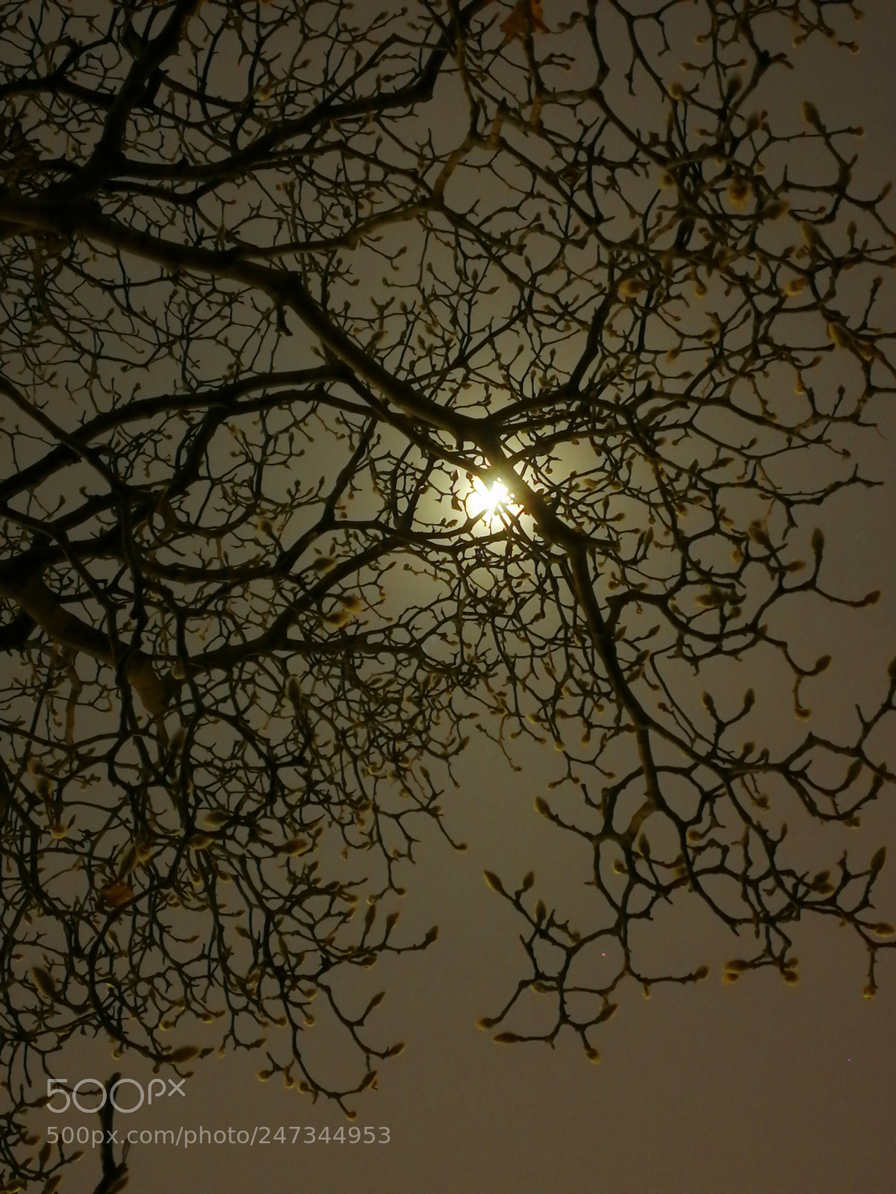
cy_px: 597
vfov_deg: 35.5
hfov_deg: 27.0
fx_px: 1864
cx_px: 448
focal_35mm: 54
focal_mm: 3.95
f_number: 2.2
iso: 200
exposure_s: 18
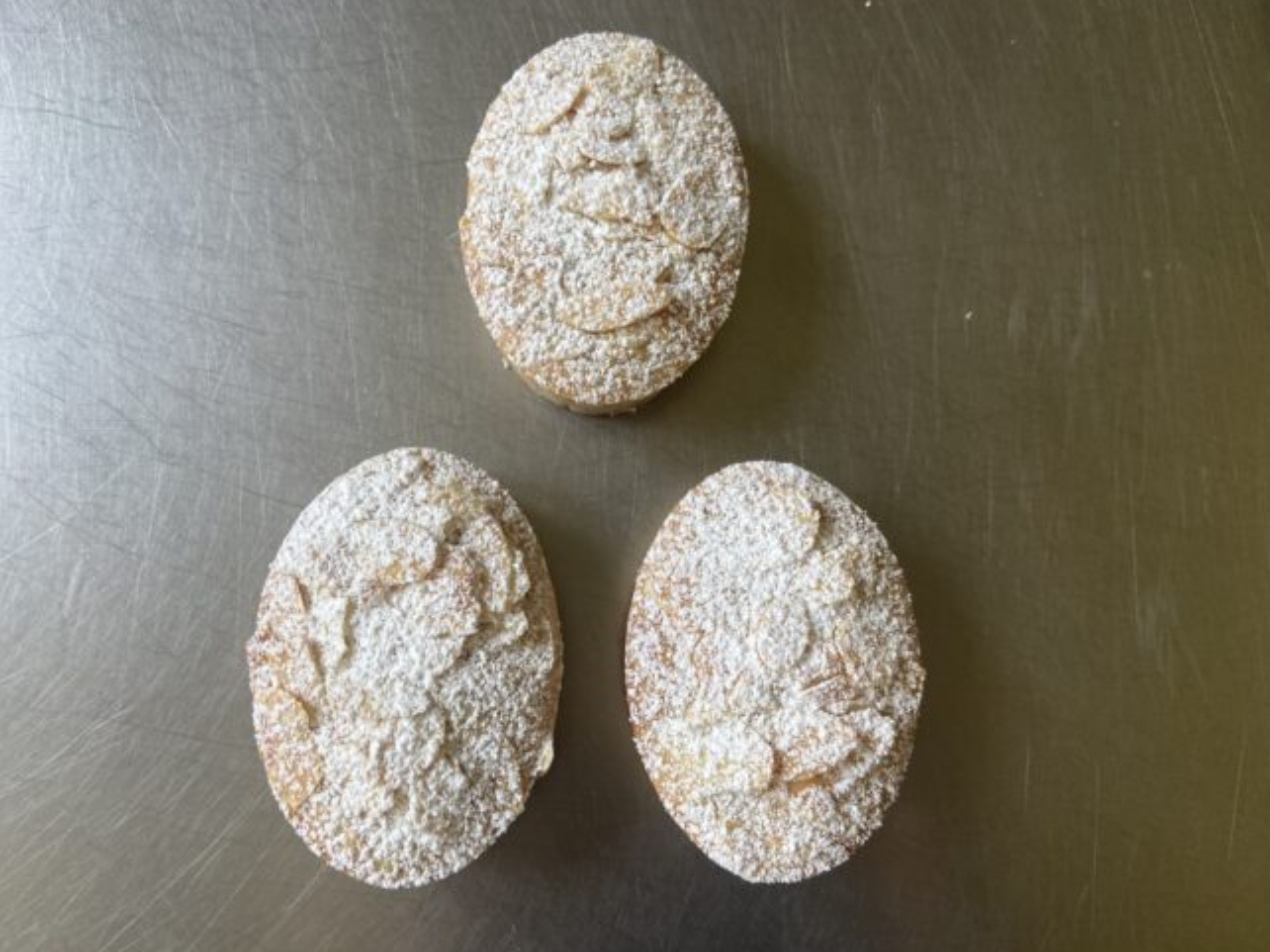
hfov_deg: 65.3
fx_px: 990
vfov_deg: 51.3
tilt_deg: -83.1
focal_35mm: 27
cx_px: 626
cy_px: 485
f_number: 1.8
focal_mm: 4.25
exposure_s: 1/105
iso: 125
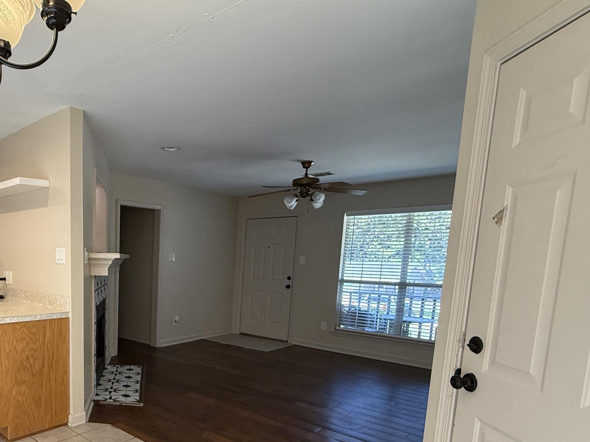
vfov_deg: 55.1
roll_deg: -1.7
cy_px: 309
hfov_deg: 65.8
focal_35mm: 24
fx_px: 409
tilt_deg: -7.8
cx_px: 127
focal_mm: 2.22
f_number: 2.2
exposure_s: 1/120
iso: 250
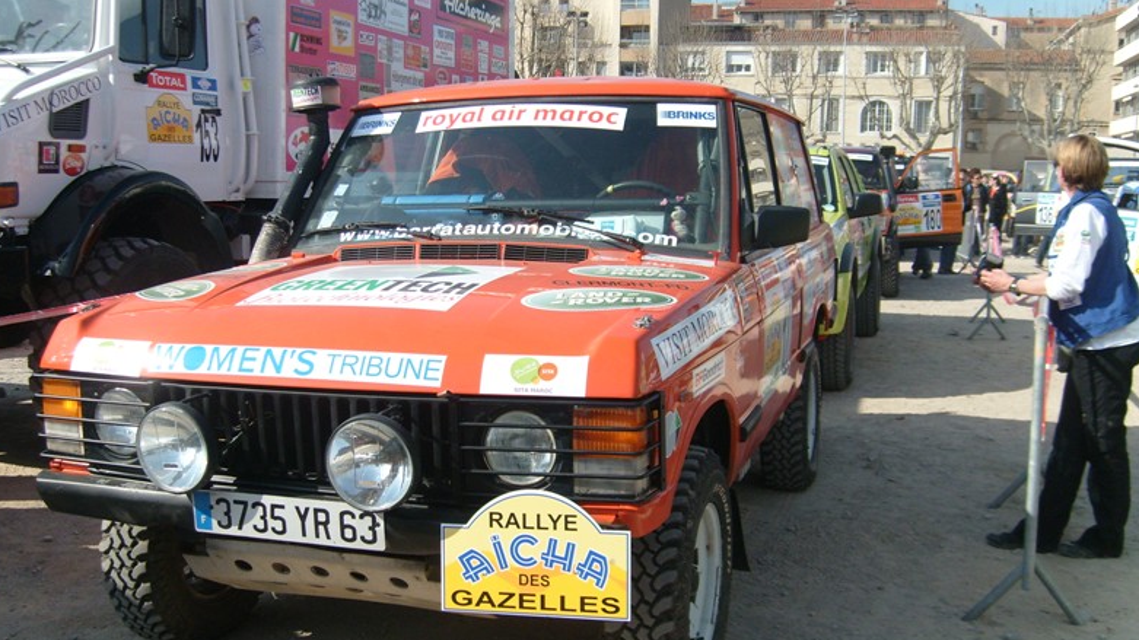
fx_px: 1178
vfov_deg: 30.4
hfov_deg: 51.6
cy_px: 340
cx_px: 567
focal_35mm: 39
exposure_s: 1/250
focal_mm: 5.8
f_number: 7.1
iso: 80
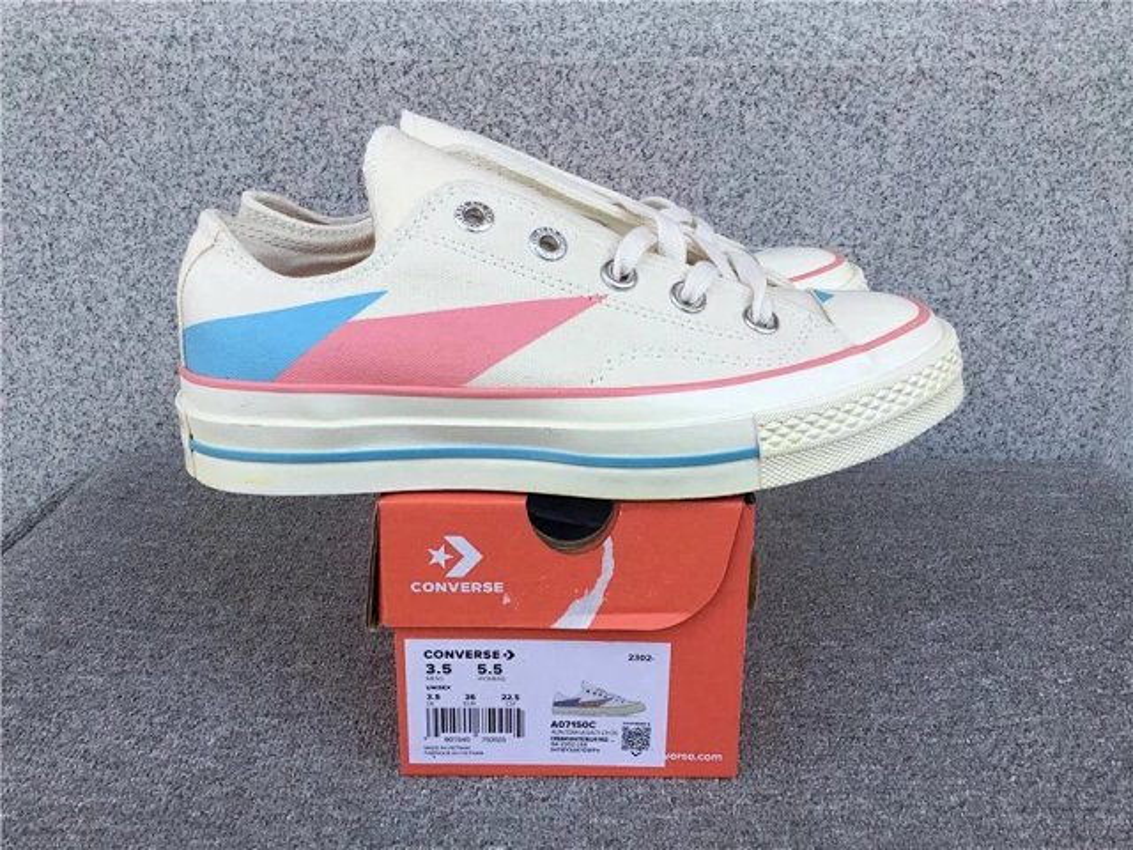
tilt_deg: -19.1
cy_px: 425
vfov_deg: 45.4
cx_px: 566
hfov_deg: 58.4
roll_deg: -0.5
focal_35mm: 31
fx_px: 1015
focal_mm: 3.3
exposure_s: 1/485
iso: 25
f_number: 2.4
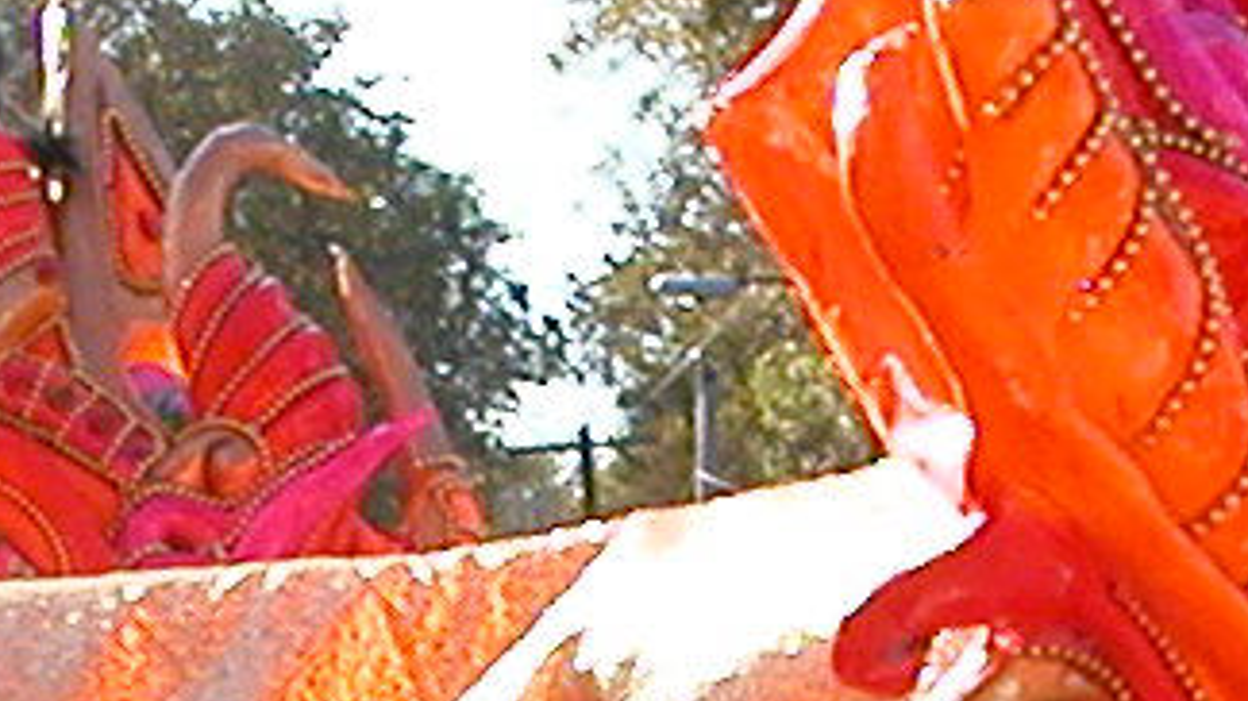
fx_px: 6583
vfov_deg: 6.0
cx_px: 716
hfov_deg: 10.8
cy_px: 1117
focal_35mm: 199
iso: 100
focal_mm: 5.6
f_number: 4.5
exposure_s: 1/219
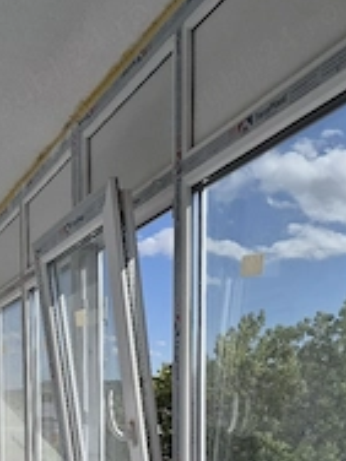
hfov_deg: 29.5
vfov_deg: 34.9
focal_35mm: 49
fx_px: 653
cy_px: 473
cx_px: 118
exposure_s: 1/10000
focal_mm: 5.4
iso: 80
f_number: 1.8
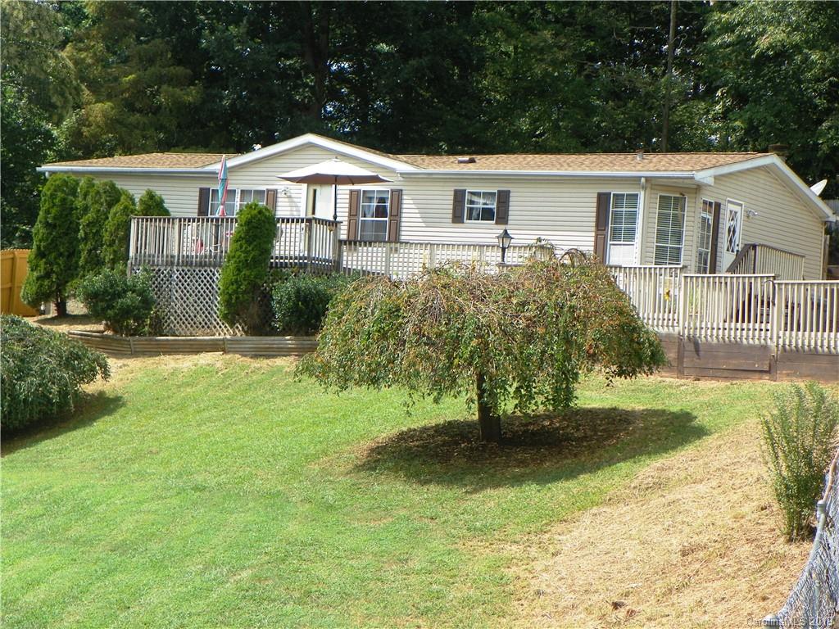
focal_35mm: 78
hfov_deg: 25.0
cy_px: 314
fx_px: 1891
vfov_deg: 18.9
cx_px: 420
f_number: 4
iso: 64
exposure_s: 1/320
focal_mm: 13.8
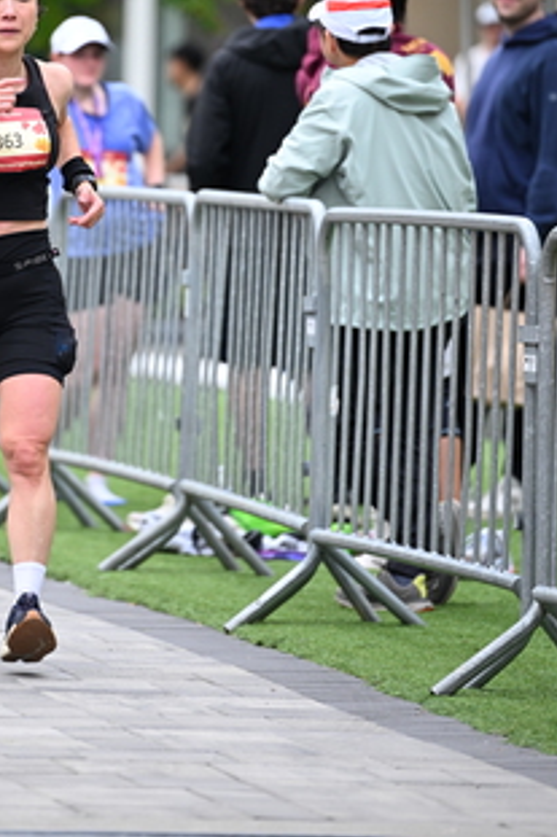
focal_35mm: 354
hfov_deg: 3.9
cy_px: 215
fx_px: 8224
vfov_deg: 5.8
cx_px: 82
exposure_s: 1/2000
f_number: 2.8
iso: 640
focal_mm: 200
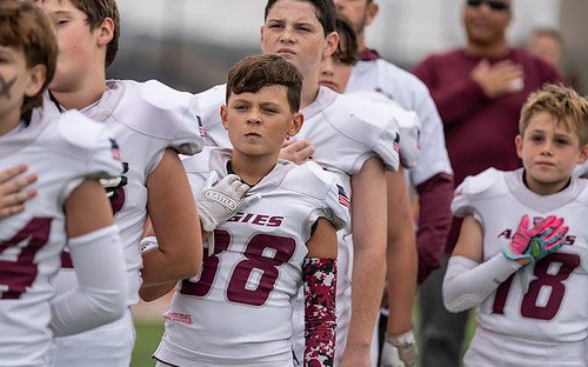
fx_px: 3412
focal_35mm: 213
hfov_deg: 9.9
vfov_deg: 6.2
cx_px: 299
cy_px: 142
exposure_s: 1/1250
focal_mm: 180
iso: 500
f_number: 2.8
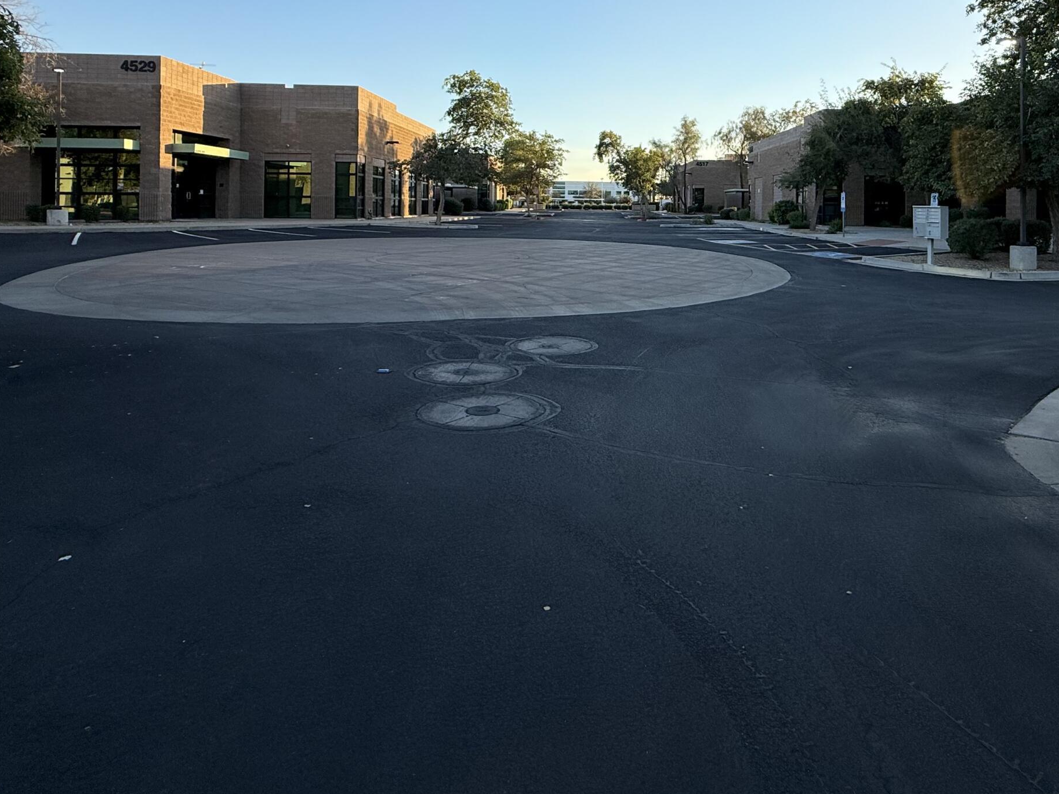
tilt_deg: +1.5
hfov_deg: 72.9
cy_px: 202
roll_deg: -0.7
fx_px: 704
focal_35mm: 23
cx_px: 650
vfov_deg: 56.1
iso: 50
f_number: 2.2
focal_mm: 2.22
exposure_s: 1/631
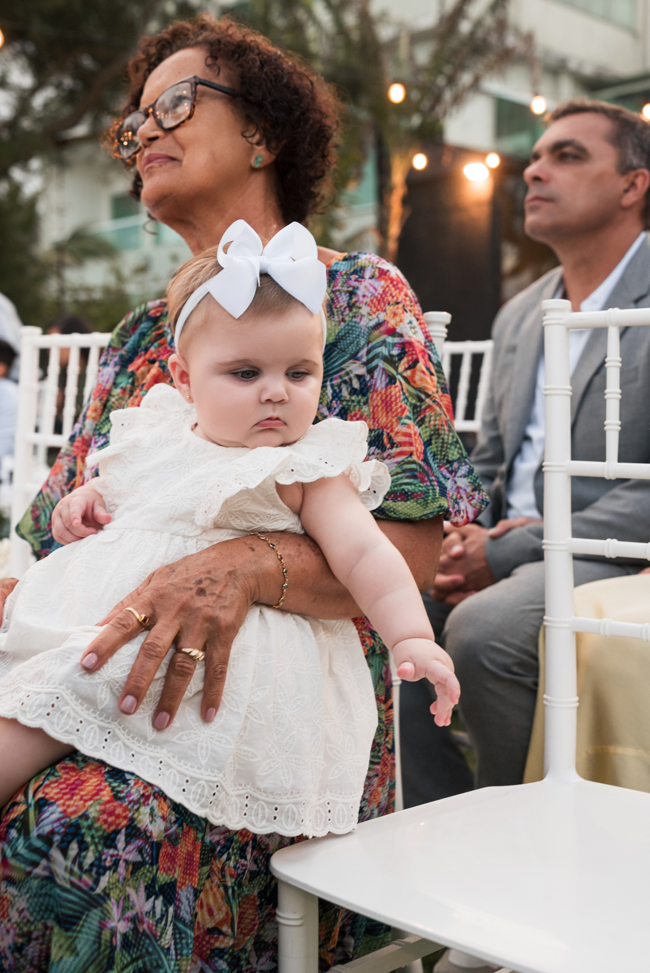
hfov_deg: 31.2
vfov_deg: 45.4
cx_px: 325
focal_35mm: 43
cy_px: 486
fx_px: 1163
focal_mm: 43
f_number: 4.5
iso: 1250
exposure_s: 1/200
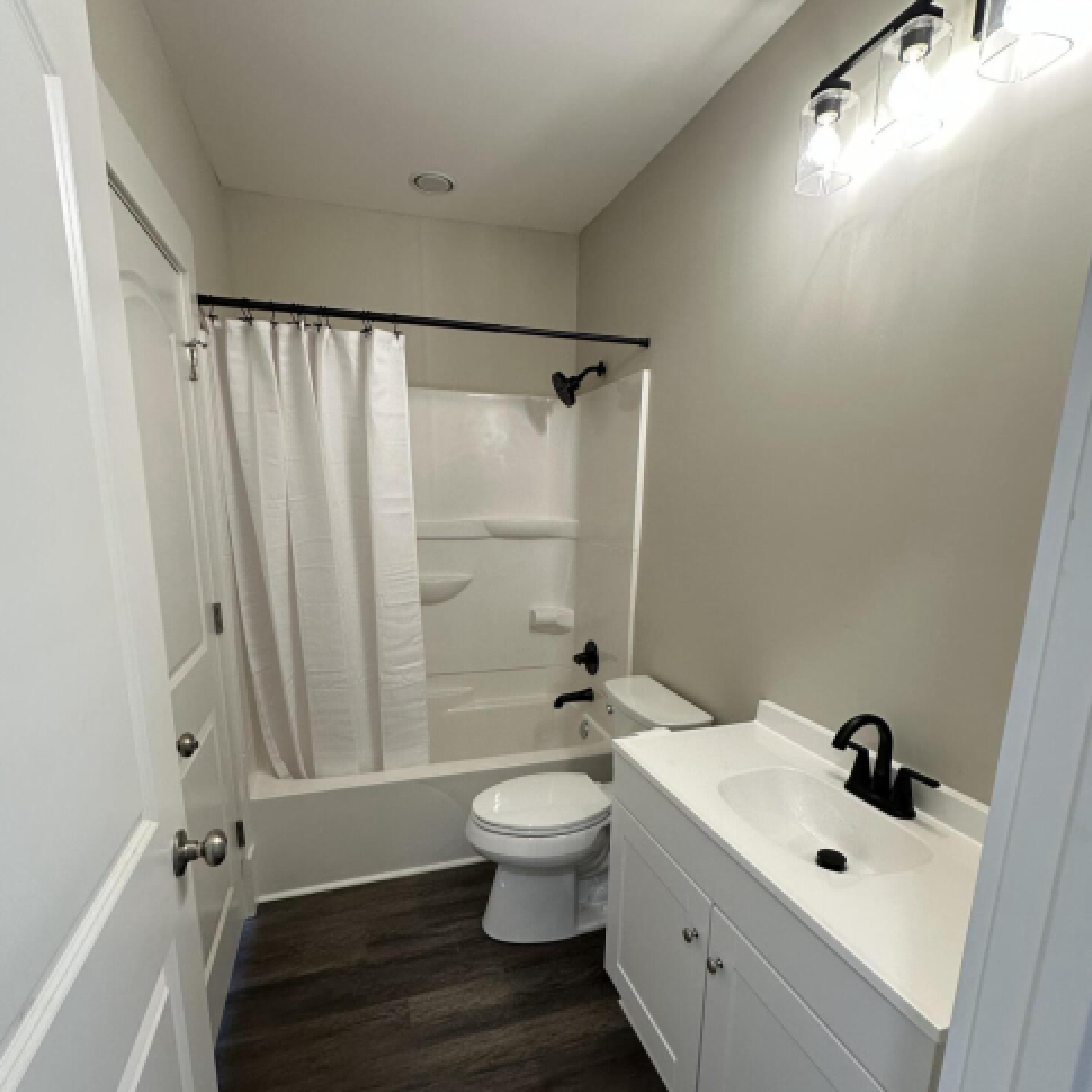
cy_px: 623
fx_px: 607
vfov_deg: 83.5
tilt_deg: -10.9
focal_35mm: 17
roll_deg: -1.7
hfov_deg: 84.0
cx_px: 556
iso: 160
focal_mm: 2.22
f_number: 2.2
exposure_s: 1/120
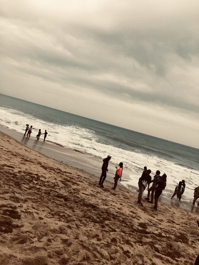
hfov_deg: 48.2
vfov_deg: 61.6
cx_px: 100
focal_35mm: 29
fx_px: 222
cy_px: 132
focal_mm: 4.15
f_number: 2.2
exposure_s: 1/17
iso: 32
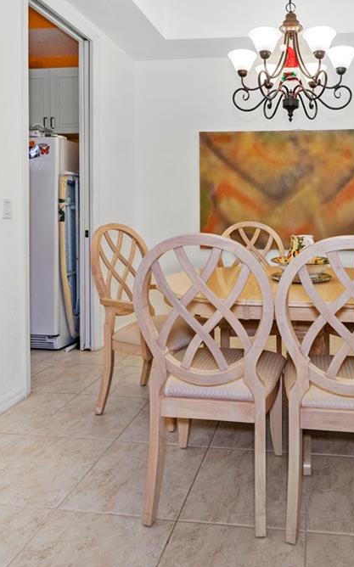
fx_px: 398
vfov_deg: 70.9
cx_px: 268
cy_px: 283
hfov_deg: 46.1
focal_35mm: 26
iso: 800
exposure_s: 1/160
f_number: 4
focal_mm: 16.5
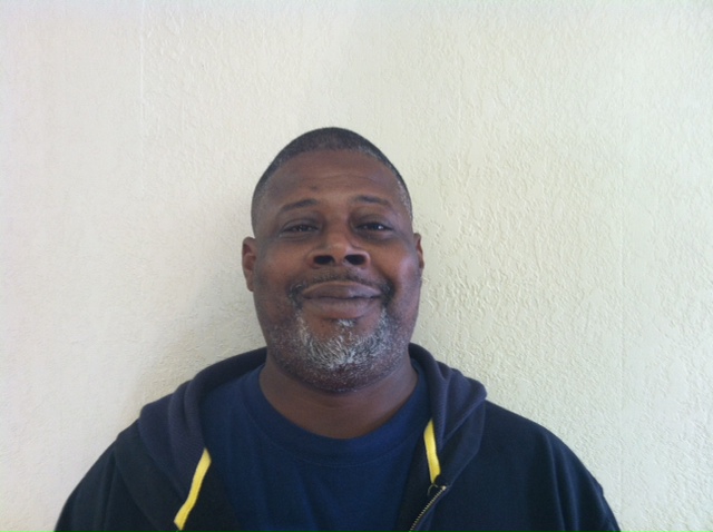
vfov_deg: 40.6
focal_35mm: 35
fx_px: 720
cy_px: 266
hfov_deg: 52.7
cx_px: 356
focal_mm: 3.85
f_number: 2.8
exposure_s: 1/17
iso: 100
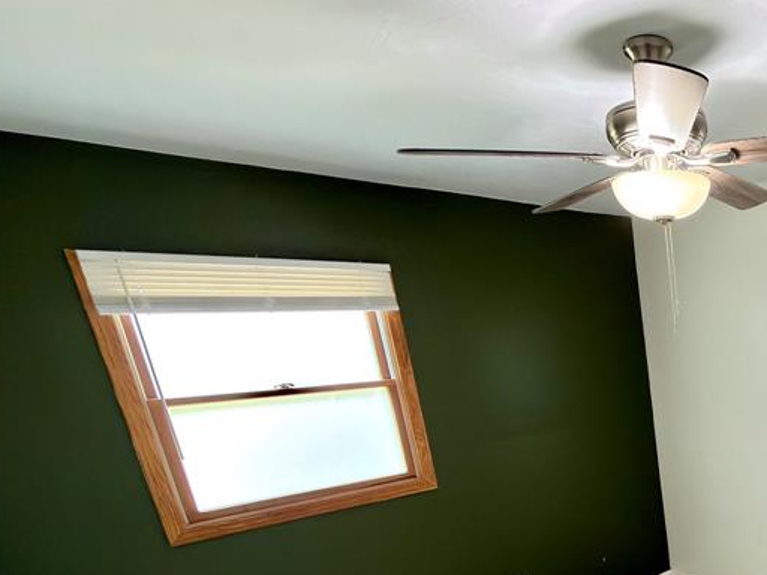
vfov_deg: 45.0
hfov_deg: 52.0
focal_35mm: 28
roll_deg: +3.9
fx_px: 620
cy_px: 523
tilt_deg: -16.4
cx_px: 749
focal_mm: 2.22
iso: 80
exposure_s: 1/30
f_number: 2.2
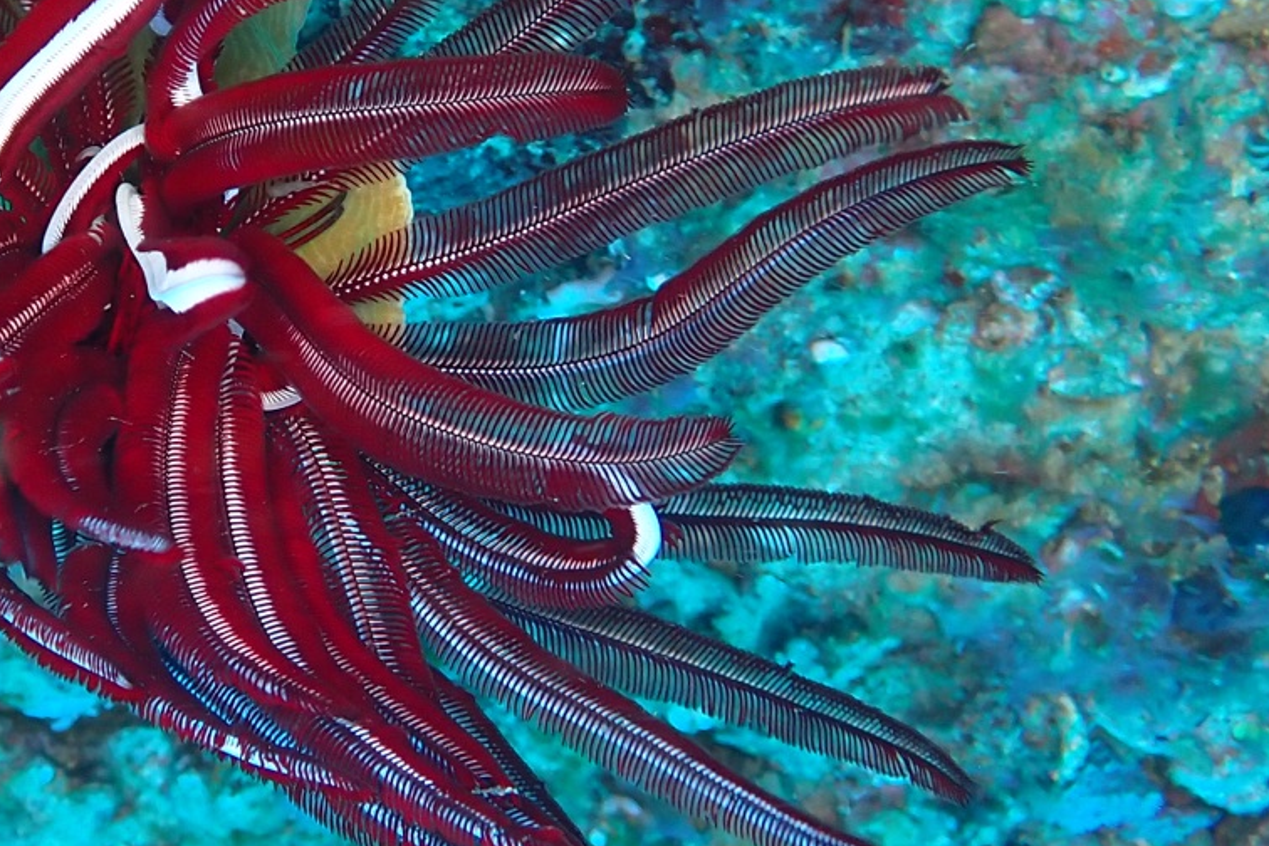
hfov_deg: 29.7
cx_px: 215
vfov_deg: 20.6
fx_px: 2326
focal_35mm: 66
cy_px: 327
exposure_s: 1/80
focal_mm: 5.4
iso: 200
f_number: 2.3
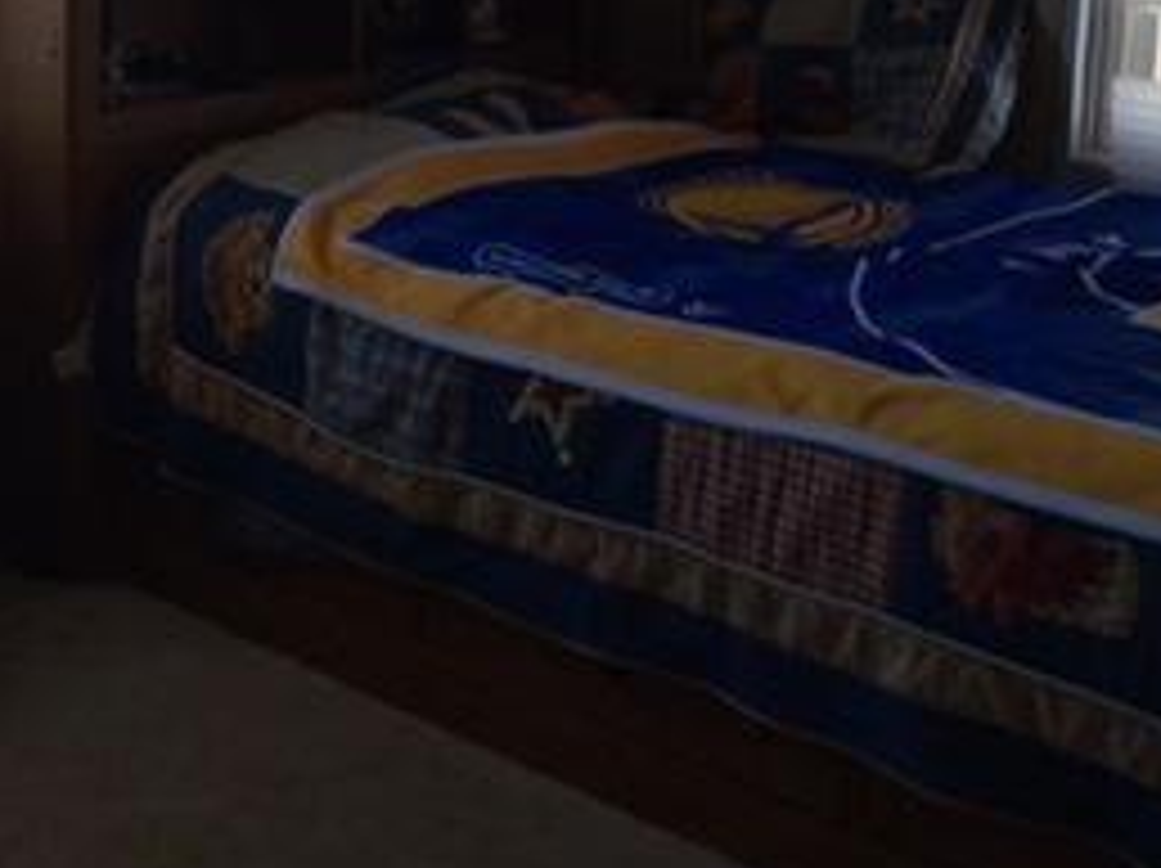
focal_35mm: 72
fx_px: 2413
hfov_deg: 26.8
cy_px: 171
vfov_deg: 20.2
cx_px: 346
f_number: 2.2
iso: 32
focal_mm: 4.15
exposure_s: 1/50
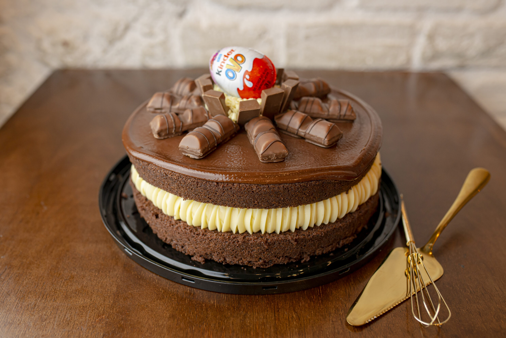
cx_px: 253
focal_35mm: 35
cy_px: 169
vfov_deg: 37.9
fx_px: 492
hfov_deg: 54.4
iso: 800
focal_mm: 35
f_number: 3.5
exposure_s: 1/160
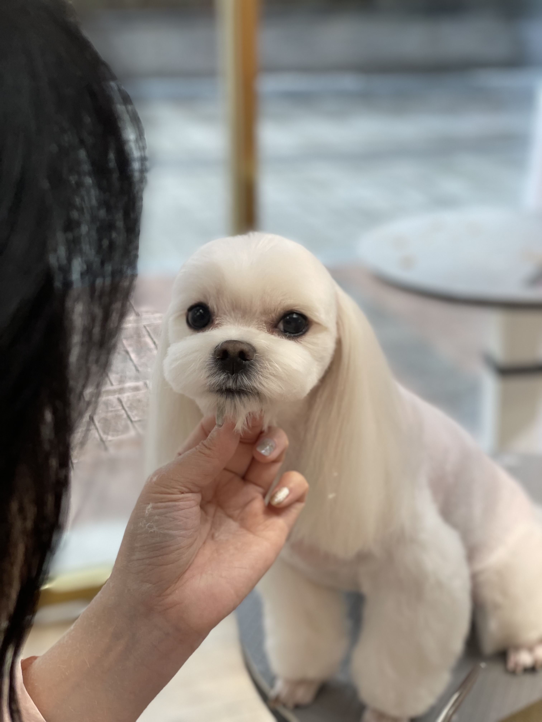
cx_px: 271
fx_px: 1086
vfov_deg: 36.8
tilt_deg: -21.0
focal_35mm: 52
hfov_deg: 28.0
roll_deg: +0.1
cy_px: 361
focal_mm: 6
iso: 50
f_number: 2
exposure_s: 1/120
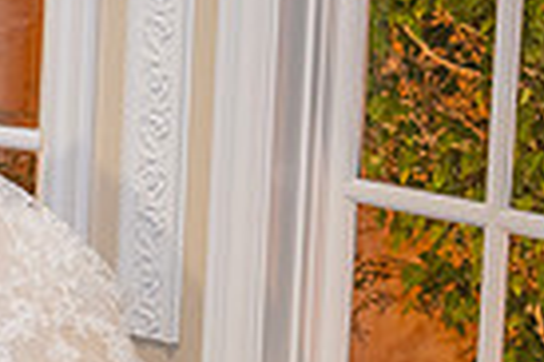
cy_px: -153
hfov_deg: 13.3
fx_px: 2113
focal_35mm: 140
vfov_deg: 9.5
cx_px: -413
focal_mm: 33
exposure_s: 1/160
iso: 640
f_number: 3.2
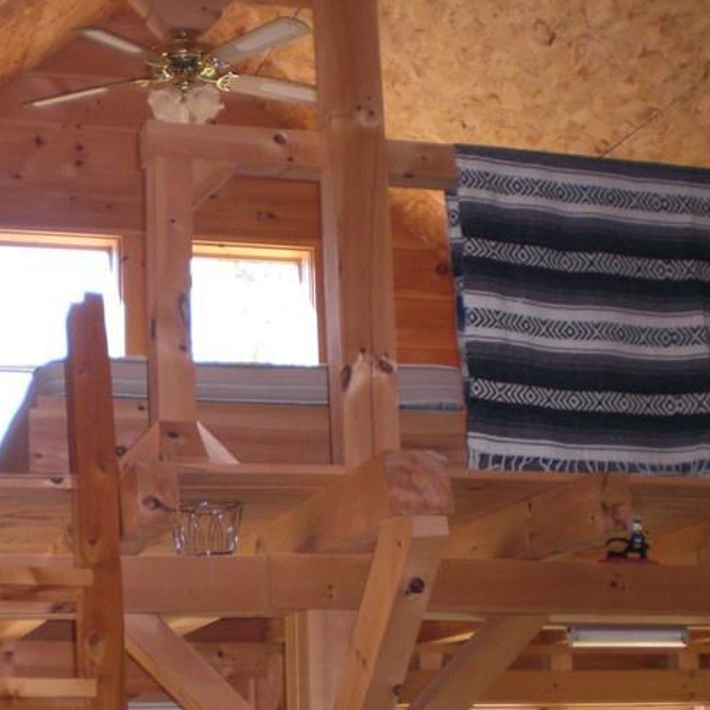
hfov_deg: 24.4
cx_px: 184
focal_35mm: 70
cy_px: 479
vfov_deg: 24.5
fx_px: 1624
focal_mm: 6.3
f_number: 3.1
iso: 200
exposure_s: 1/60
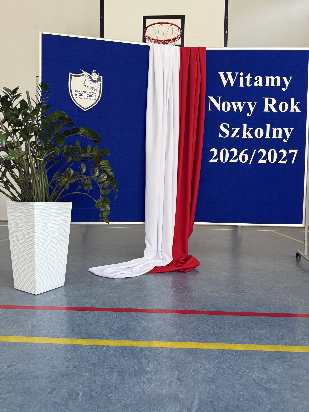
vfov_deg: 71.6
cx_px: 154
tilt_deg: -2.1
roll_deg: -2.4
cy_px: 206
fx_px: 286
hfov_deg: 56.8
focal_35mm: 24
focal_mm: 6.76
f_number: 1.78
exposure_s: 1/60
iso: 320
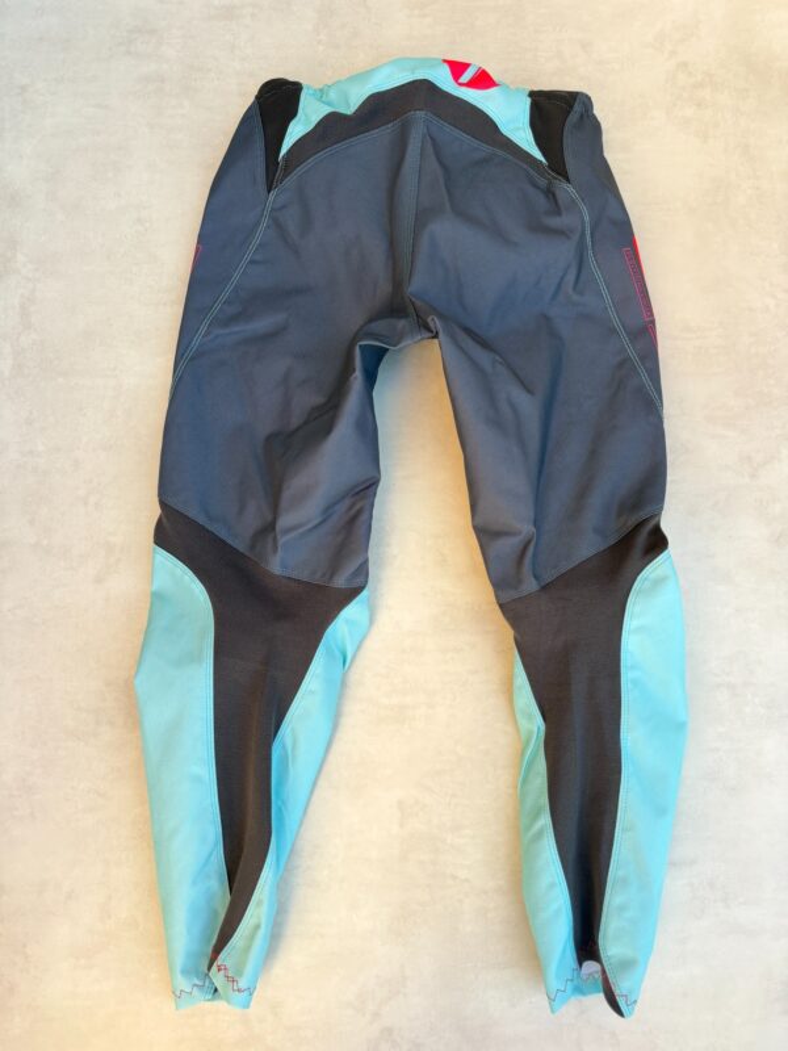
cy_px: 526
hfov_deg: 56.8
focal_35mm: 24
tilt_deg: -85.0
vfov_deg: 71.6
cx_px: 394
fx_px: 728
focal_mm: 6.76
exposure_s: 1/204
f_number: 1.78
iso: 125
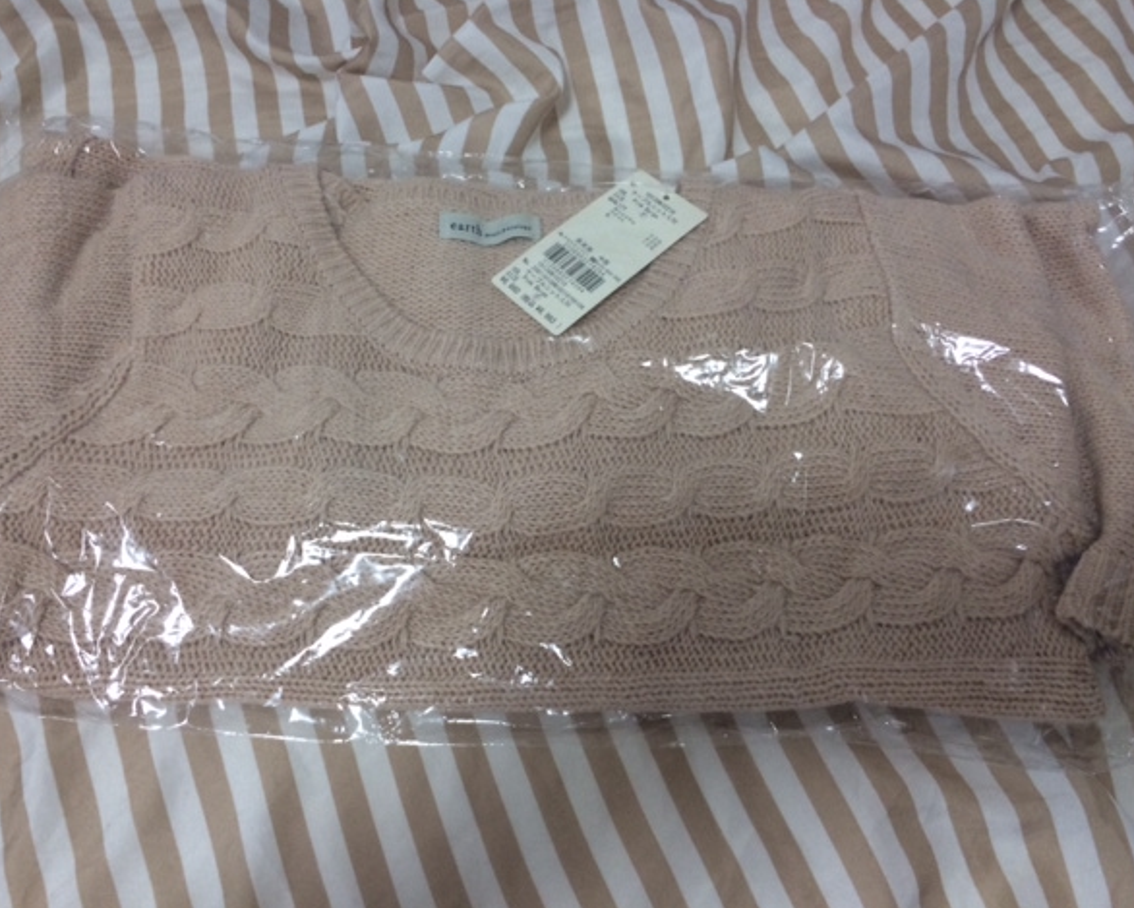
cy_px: 455
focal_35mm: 32
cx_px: 536
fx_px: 1074
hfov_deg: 55.6
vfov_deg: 45.8
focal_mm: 4.12
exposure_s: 1/30
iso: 64
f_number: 2.2
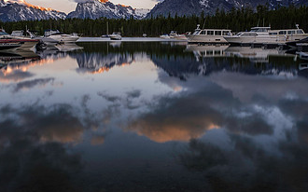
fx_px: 361
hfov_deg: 46.1
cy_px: 85
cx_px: 130
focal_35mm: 43
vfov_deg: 29.8
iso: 160
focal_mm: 16
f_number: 8
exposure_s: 6.5
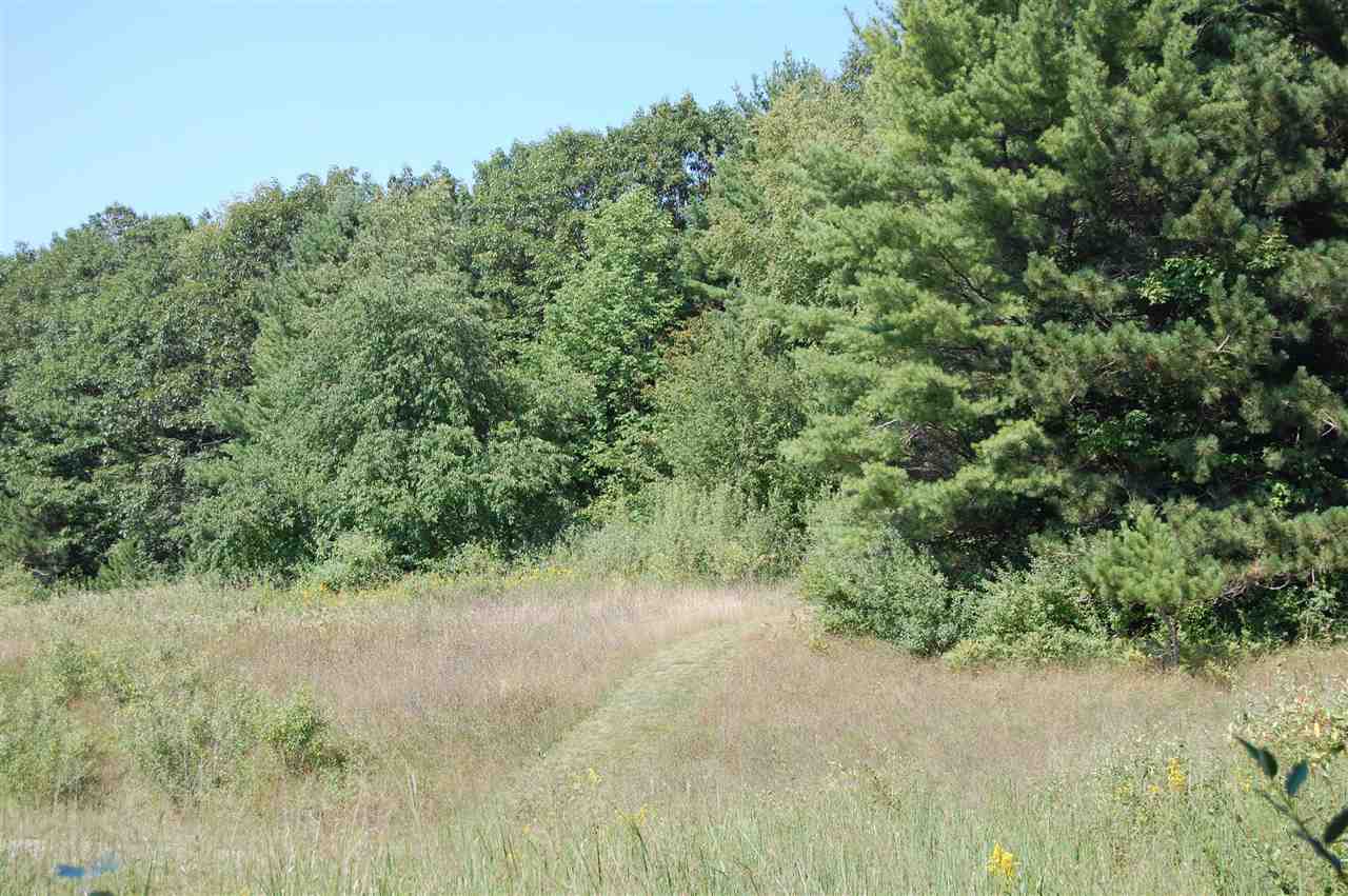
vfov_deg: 19.7
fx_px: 2581
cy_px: 448
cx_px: 674
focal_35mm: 69
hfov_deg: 29.3
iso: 200
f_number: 8
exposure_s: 1/250
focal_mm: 46
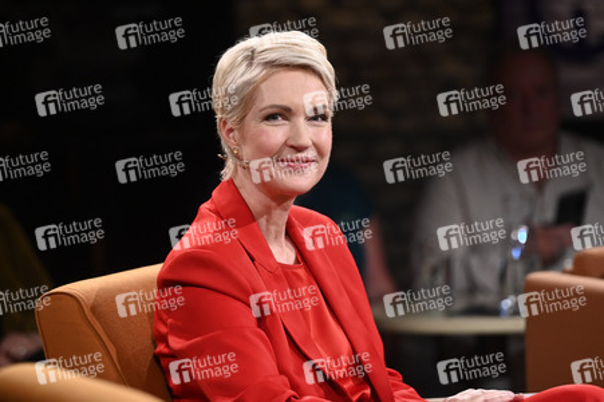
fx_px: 3102
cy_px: 201
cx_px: 302
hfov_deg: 11.1
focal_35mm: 185
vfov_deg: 7.4
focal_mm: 185
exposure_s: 1/320
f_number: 4
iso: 2500
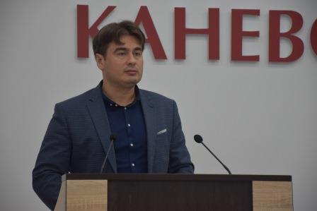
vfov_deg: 8.7
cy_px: 106
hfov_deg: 13.0
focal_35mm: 158
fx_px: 1387
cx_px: 158
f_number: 5.6
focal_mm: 105
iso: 800
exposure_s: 1/160
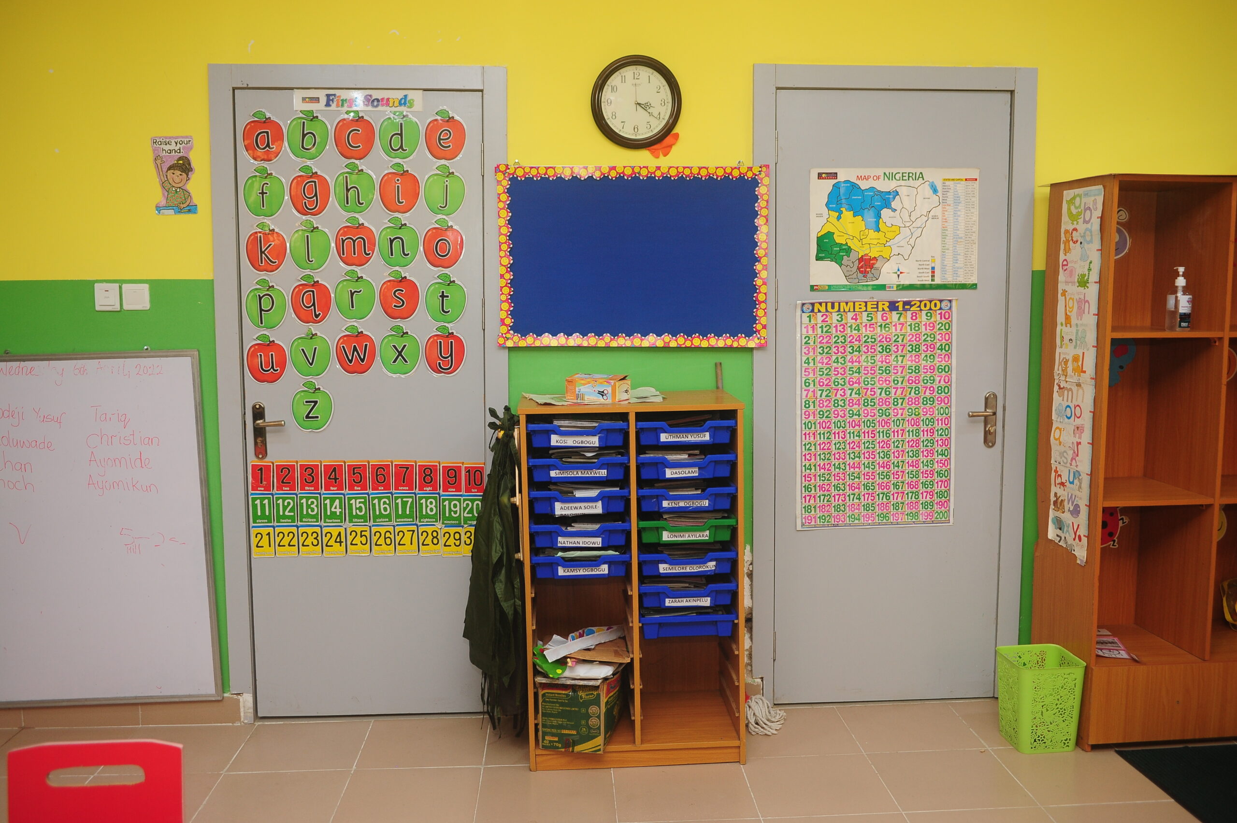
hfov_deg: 55.8
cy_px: 412
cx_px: 618
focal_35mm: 34
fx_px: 1167
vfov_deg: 38.8
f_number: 3.5
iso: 640
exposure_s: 1/125
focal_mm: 34
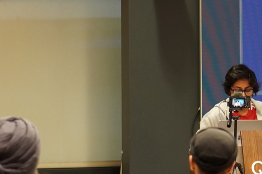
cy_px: 86
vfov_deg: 4.1
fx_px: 2420
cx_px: 357
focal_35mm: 332
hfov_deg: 6.1
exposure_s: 1/160
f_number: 2.2
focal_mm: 75
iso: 1600
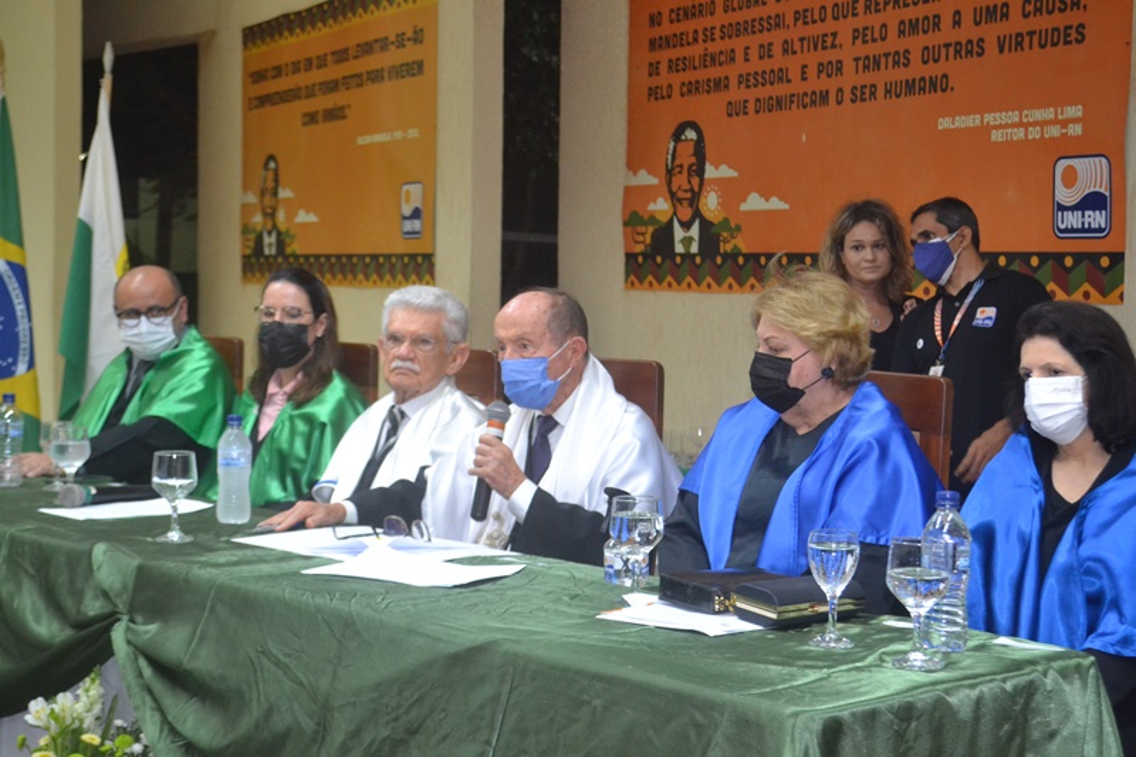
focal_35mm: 60
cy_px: 378
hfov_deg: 33.4
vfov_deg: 22.6
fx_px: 1893
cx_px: 568
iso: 2000
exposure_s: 1/60
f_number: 5.3
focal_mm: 40
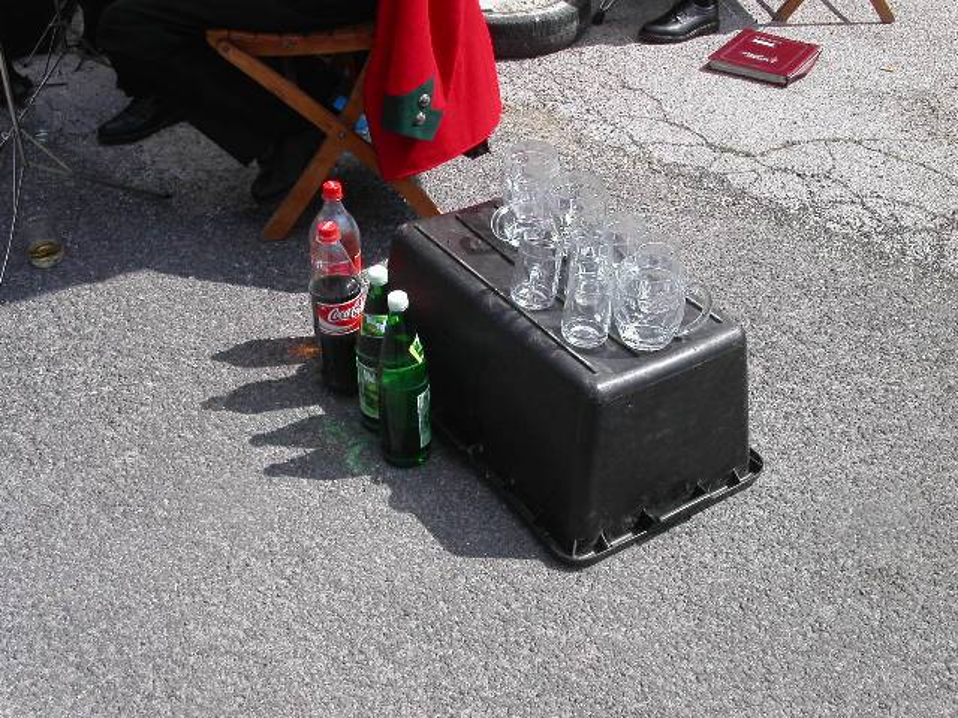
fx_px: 1052
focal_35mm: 38
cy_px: 359
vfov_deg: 37.7
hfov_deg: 49.0
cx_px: 479
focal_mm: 7.8
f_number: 8
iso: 100
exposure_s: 1/250
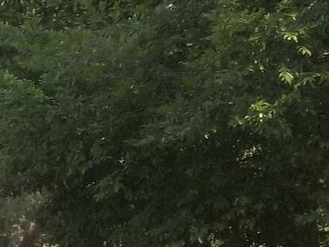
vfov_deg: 5.4
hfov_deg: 7.4
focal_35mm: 262
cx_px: -211
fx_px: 2490
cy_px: 688
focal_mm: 8.3
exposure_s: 1/160
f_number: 3.7
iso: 80
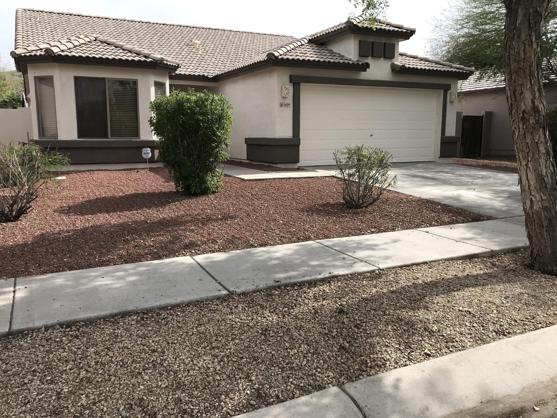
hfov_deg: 61.7
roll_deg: +0.4
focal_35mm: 29
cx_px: 273
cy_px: 209
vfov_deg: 48.2
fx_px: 467
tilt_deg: -9.3
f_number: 1.8
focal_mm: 3.99
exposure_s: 1/2083
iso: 20
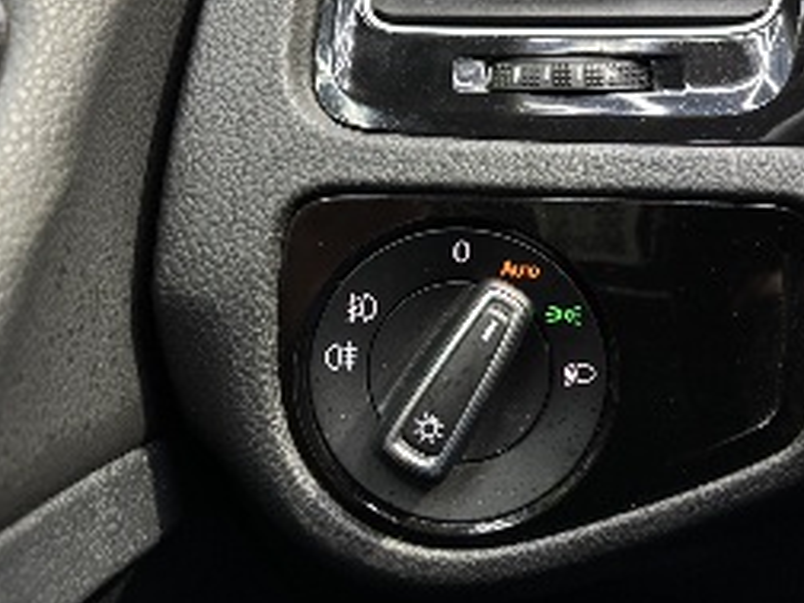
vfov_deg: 33.5
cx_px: 523
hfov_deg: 43.4
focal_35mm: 43
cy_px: 249
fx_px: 999
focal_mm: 5.96
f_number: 1.6
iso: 400
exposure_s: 1/33
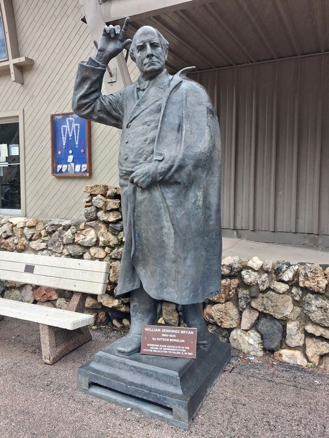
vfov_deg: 65.3
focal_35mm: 27
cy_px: 219
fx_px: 342
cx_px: 164
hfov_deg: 51.4
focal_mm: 4
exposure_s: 1/120
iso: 50
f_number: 1.8
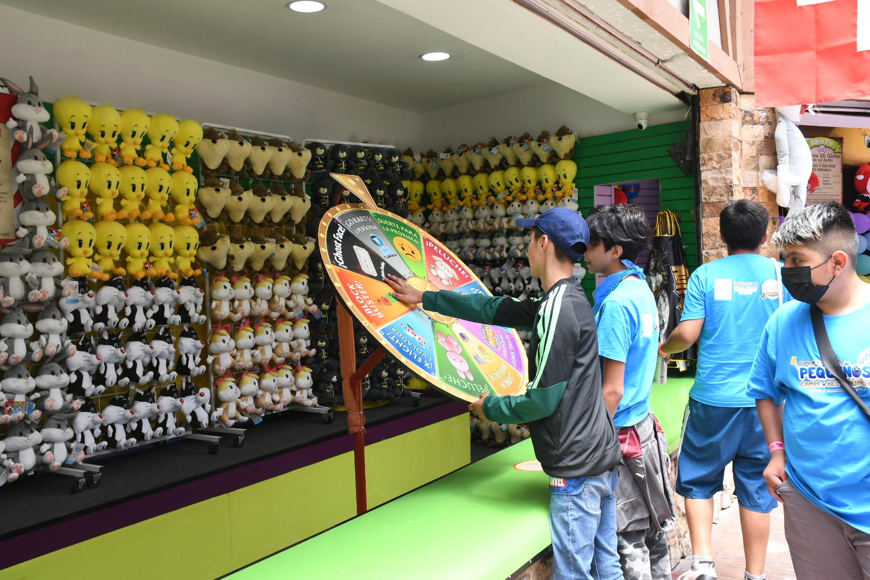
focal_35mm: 36
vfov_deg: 36.9
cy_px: 290
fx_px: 870
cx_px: 435
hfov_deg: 53.1
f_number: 9
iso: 640
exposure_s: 1/125
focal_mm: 24
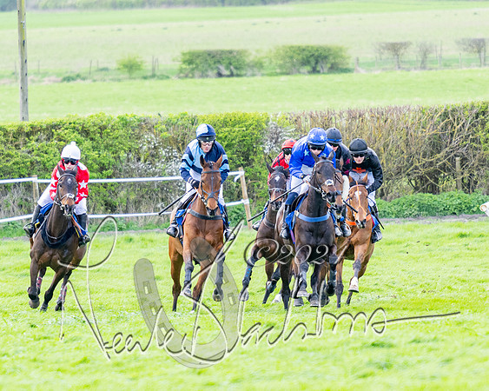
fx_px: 7483
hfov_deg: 3.7
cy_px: 227
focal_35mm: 517
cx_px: 220
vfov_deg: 3.0
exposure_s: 1/800
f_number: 4
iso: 400
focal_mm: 200
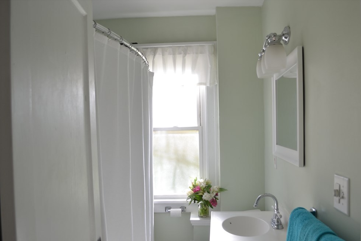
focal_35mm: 30
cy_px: 133
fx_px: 301
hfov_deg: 61.8
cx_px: 200
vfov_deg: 43.6
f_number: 4.5
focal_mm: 18
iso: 100
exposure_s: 1/60
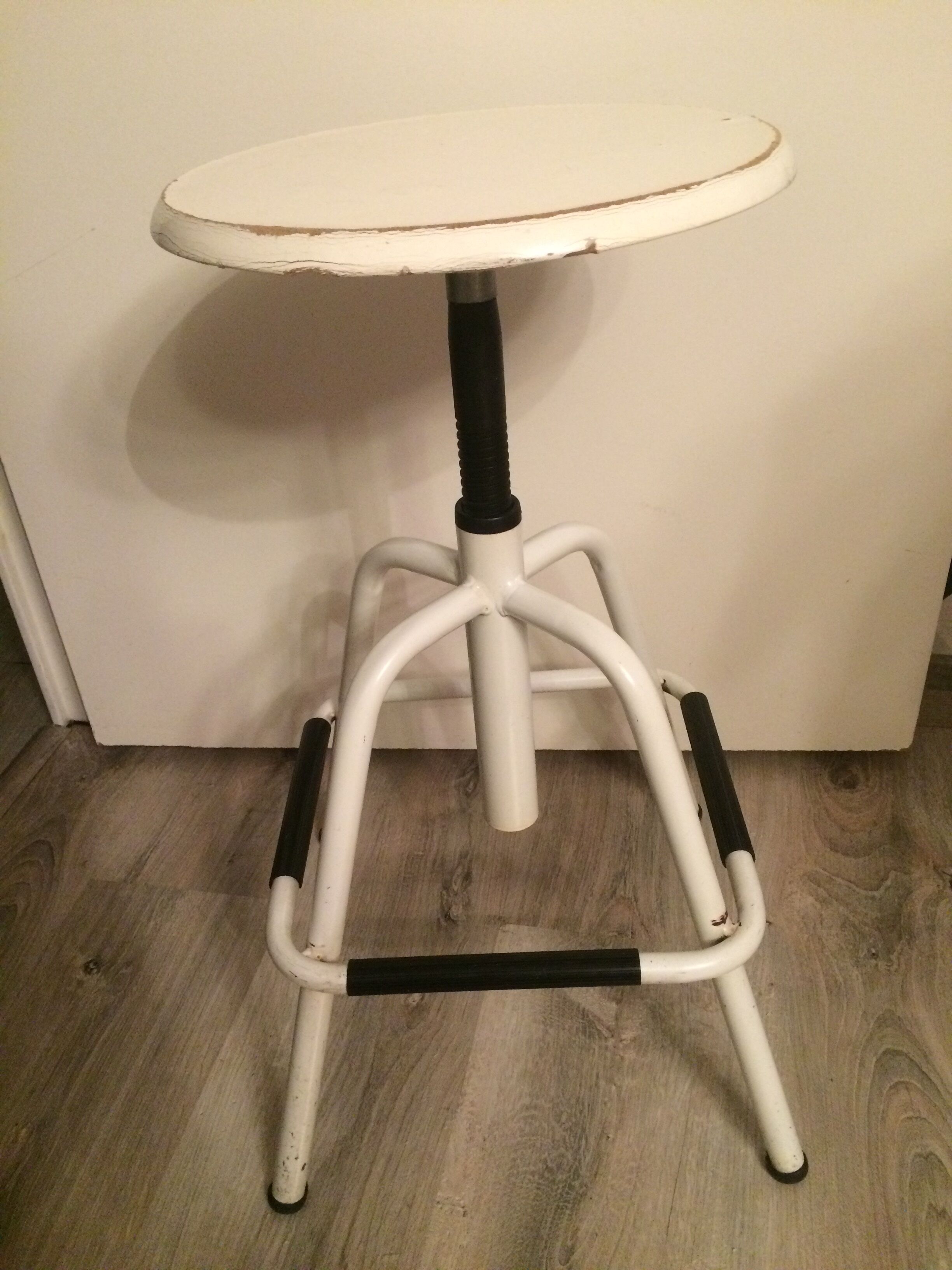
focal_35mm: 29
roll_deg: +4.4
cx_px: 476
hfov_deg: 48.2
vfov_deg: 61.7
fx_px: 1063
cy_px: 635
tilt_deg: -36.2
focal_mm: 4.15
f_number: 2.2
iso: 320
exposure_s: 1/25
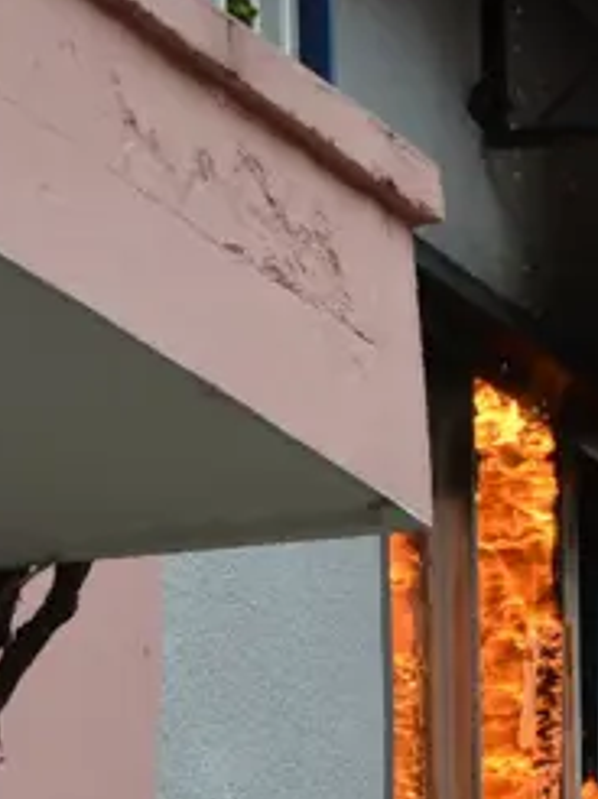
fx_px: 7845
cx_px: 1121
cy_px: 883
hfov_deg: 4.3
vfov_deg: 5.8
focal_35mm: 340
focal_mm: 66
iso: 280
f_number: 5.6
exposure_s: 1/500
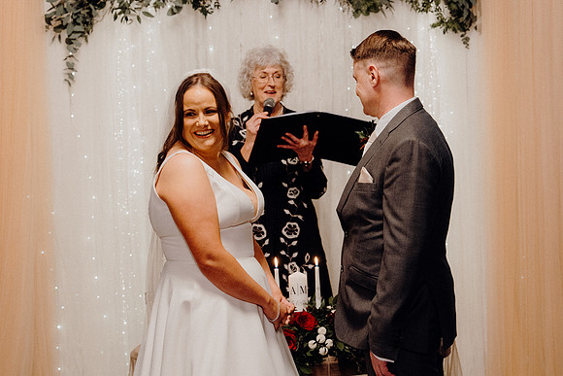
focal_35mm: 79
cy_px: 188
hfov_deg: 25.7
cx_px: 282
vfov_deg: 17.3
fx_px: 1236
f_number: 3.5
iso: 2500
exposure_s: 1/160
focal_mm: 53
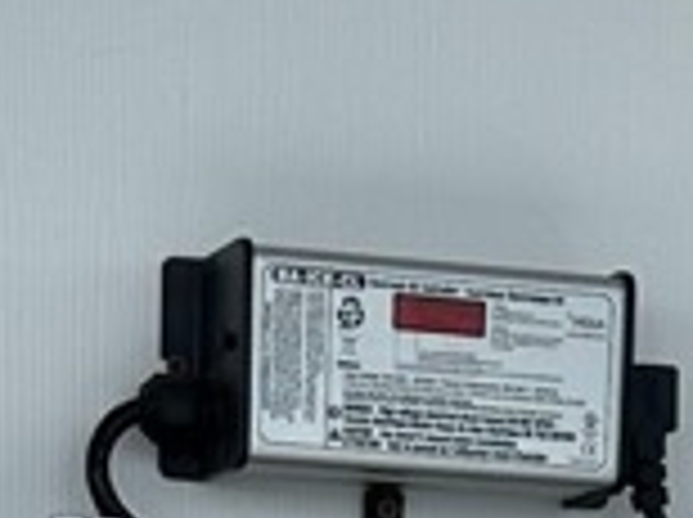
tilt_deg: -10.0
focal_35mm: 200
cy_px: 1752
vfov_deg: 6.5
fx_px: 3998
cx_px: 486
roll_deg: -2.3
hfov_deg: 9.9
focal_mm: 6.86
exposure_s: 1/1374
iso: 80
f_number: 1.78
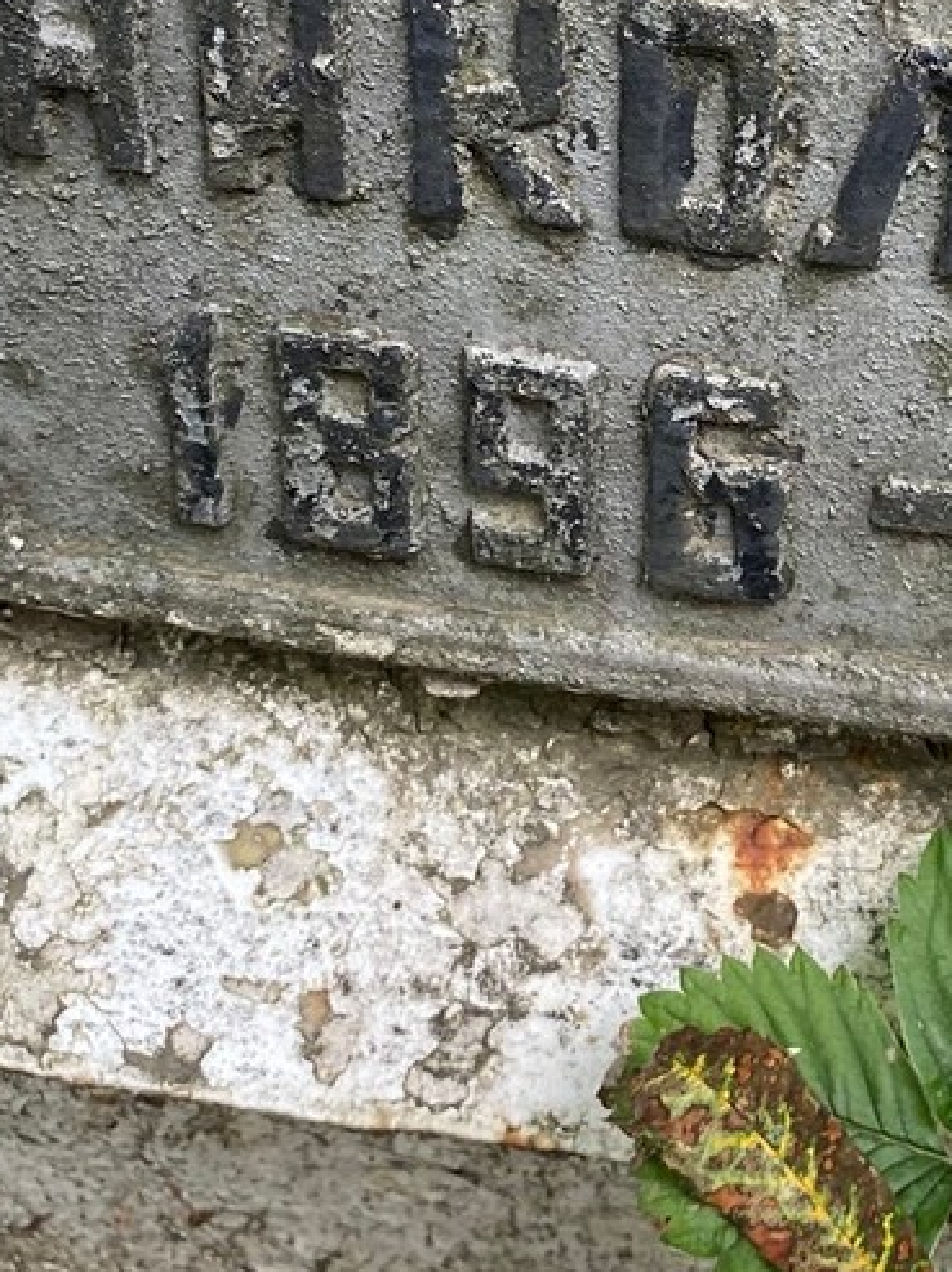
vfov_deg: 25.0
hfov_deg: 18.3
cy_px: 157
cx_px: 1166
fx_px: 2790
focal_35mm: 76
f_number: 1.8
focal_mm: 4.25
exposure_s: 1/122
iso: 40
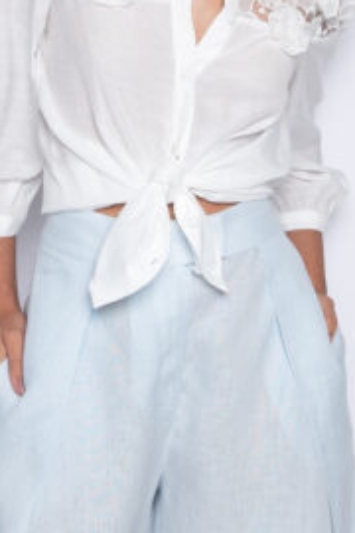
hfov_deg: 15.4
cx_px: 201
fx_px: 1316
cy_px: 100
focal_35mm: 89
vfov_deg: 22.5
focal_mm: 40
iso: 320
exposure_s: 1/200
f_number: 6.3
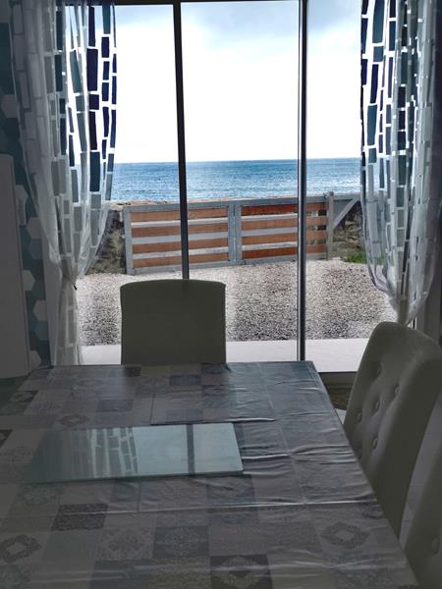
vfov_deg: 47.9
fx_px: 664
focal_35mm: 39
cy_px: 294
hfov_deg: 36.8
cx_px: 221
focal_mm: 5.58
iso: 50
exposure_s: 1/607
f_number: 1.8
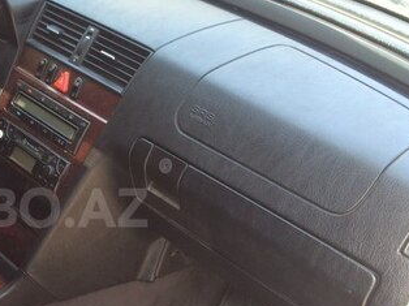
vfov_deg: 23.9
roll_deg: +0.2
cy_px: 208
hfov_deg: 29.9
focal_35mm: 61
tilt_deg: -34.7
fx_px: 720
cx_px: 14
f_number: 2.2
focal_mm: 4.15
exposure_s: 1/50
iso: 40
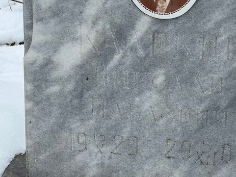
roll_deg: -1.5
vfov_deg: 11.6
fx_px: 873
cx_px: 185
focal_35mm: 128
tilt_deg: -20.9
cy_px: 47
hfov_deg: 15.3
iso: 64
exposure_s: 1/99
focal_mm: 9
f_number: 2.8
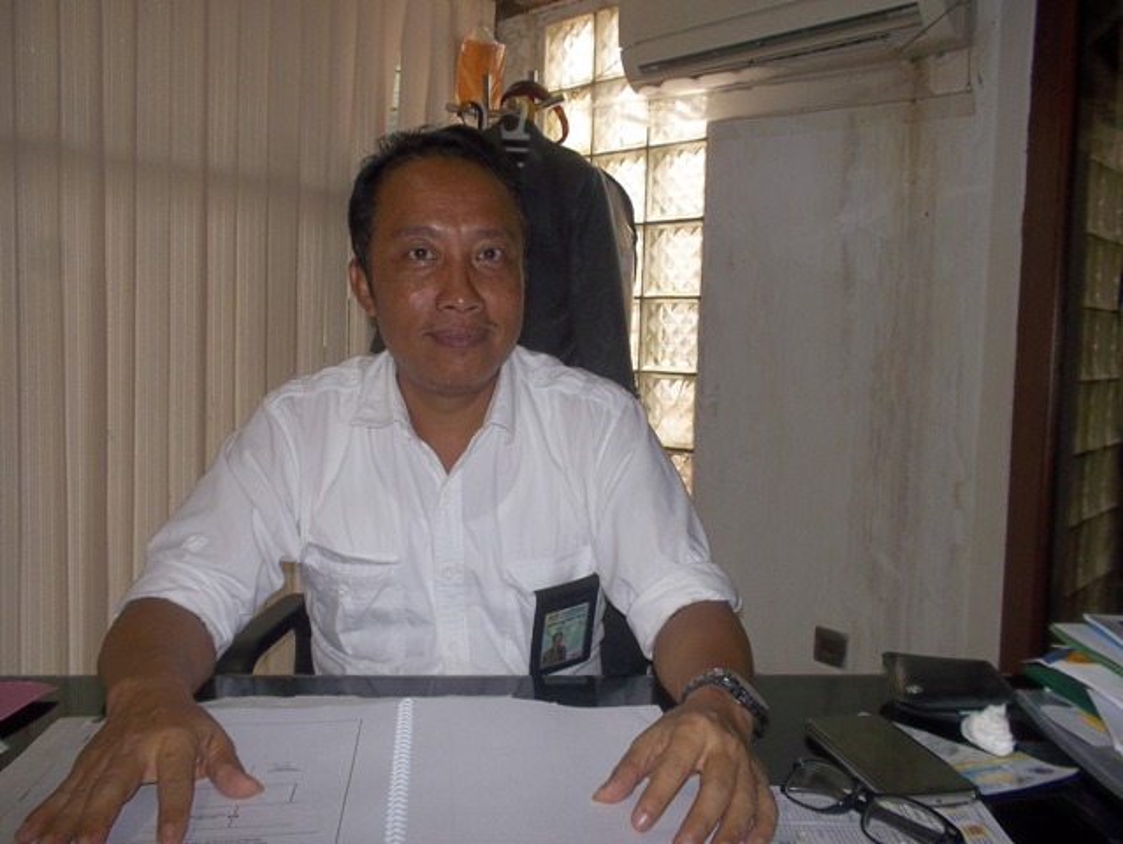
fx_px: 941
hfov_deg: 61.6
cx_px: 562
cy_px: 422
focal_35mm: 29
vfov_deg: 48.3
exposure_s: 1/30
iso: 80
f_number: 3.3
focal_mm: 4.1
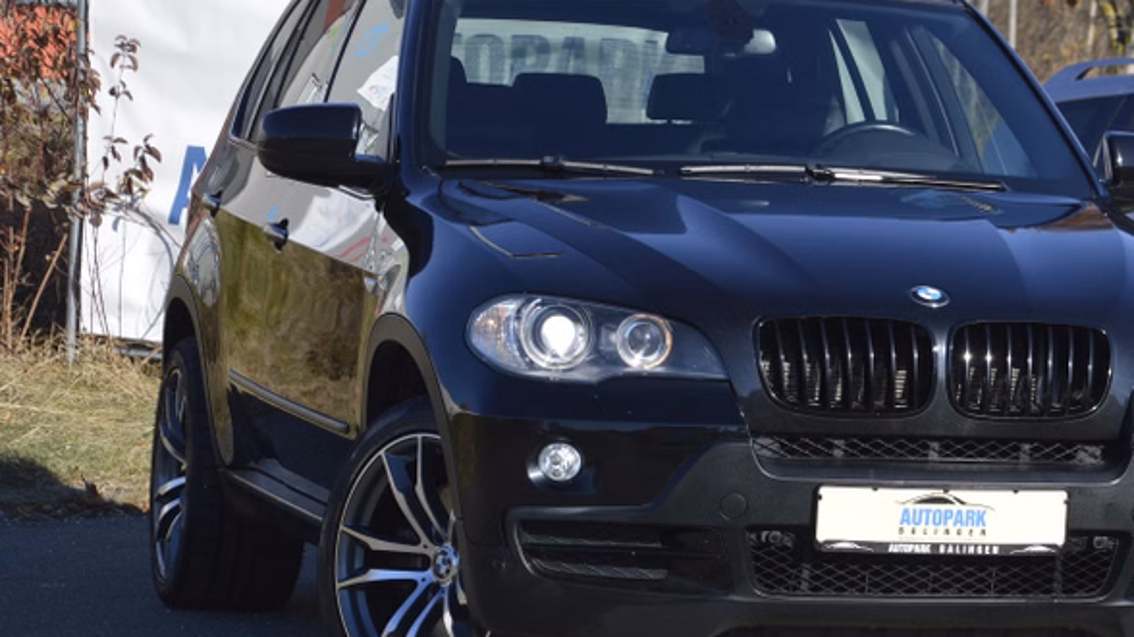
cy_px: 415
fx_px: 5461
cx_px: 729
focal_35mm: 182
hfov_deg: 11.8
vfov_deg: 6.7
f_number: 8
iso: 100
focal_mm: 85
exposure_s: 1/250
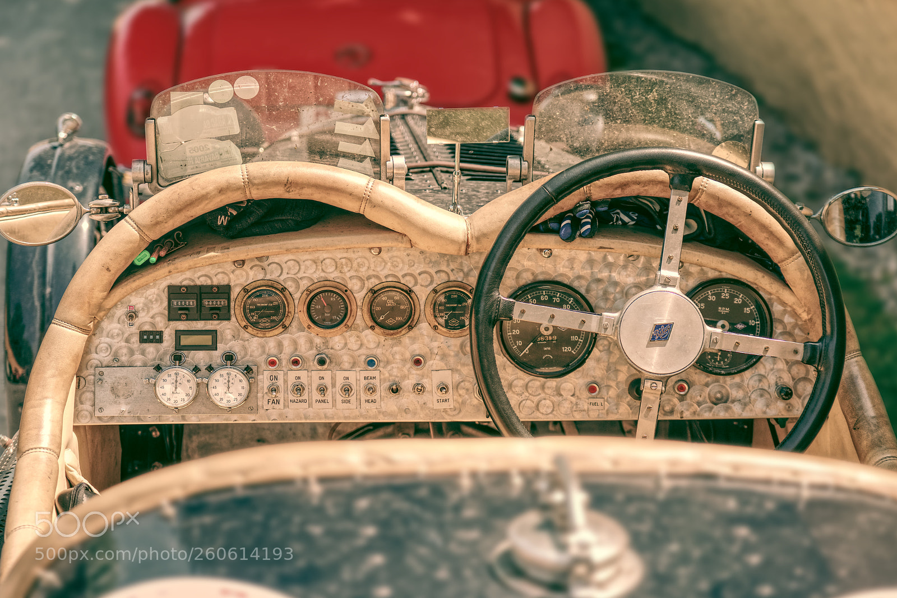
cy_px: 299
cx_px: 448
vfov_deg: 19.5
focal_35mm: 70
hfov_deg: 28.8
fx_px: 1744
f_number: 4
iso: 100
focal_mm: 70
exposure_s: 1/640
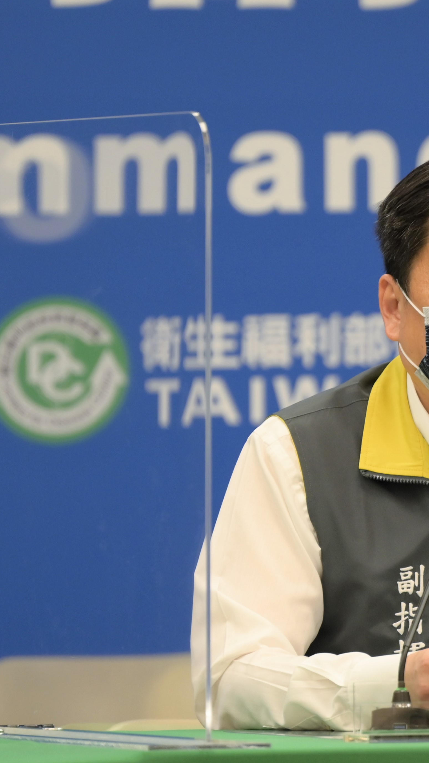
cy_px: 381
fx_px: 6047
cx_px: 452
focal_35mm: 299
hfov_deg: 4.1
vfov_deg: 7.2
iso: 450
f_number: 2.8
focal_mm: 190
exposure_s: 1/125
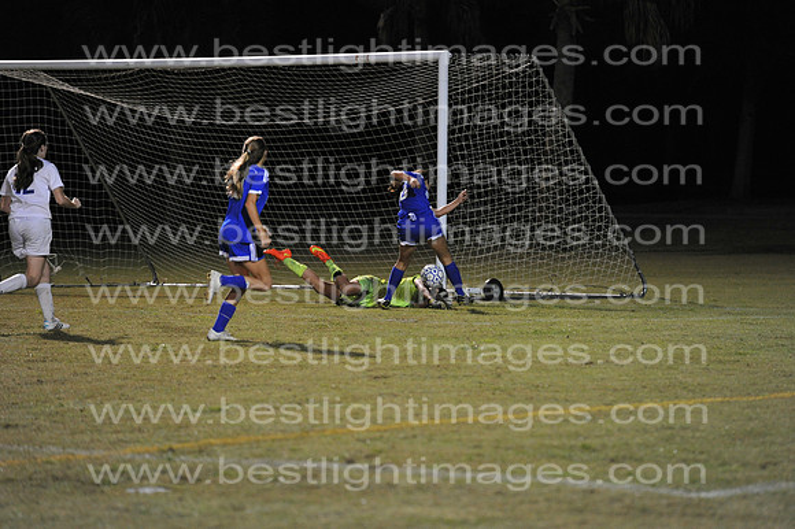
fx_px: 4083
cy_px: 264
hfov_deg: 11.1
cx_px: 398
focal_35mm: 185
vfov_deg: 7.4
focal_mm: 185
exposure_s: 1/500
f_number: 3.5
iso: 5000
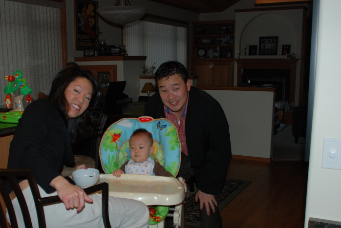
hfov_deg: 44.4
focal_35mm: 44
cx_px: 149
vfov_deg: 30.5
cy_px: 139
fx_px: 417
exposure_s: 1/60
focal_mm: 20
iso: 200
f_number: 3.8
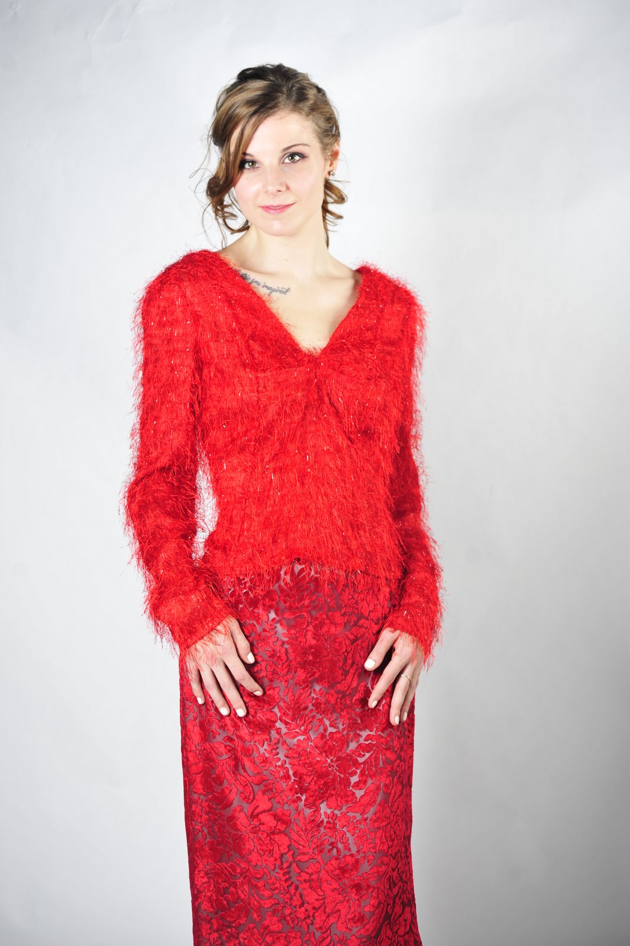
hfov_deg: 19.4
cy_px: 473
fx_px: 1839
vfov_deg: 28.9
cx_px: 315
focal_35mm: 70
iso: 400
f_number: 4.5
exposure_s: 1/200
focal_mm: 70
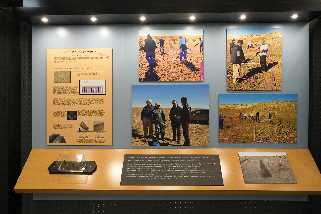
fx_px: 312
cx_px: 160
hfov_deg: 54.4
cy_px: 107
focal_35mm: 35
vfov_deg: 37.9
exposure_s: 1/100
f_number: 11
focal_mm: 35
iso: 6400
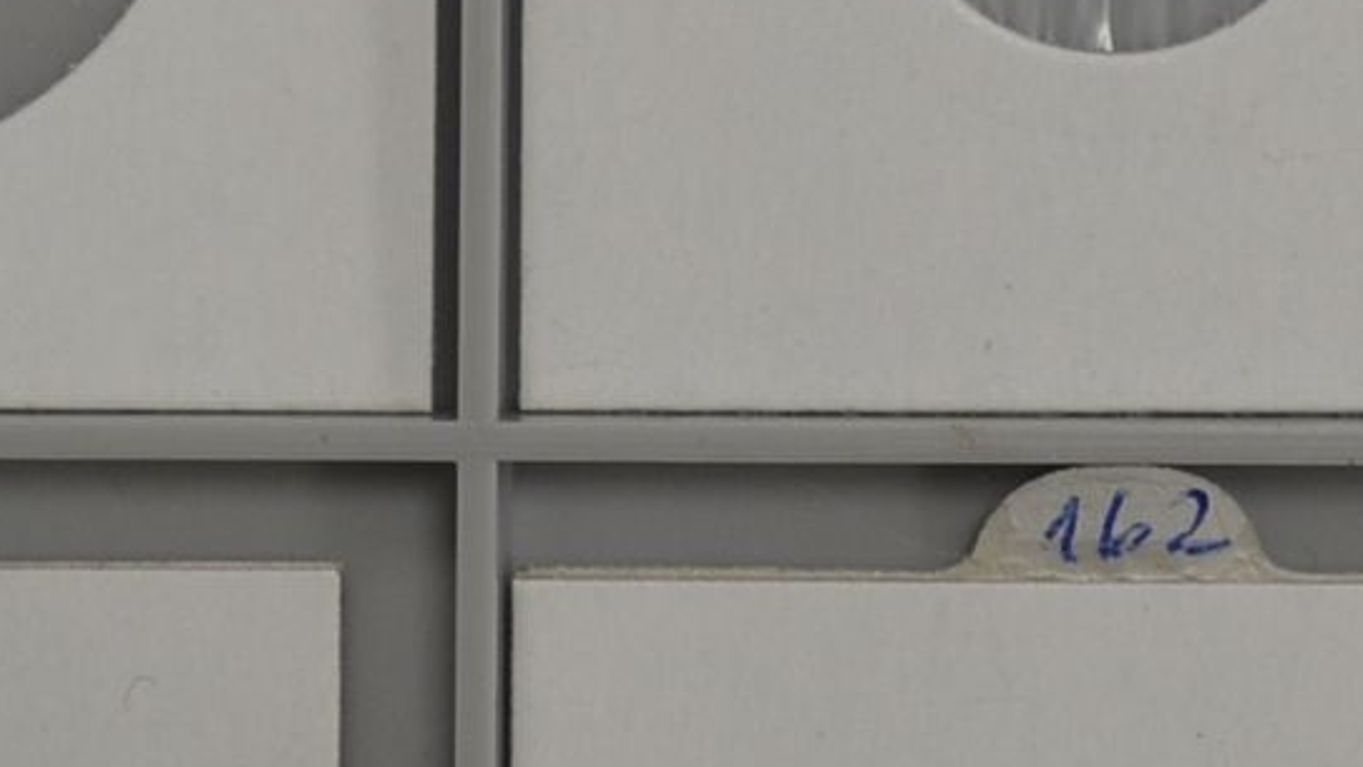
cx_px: 1277
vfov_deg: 5.6
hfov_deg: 10.0
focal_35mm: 214
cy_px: -234
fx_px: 7735
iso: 320
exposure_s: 1/60
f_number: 4.5
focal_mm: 30
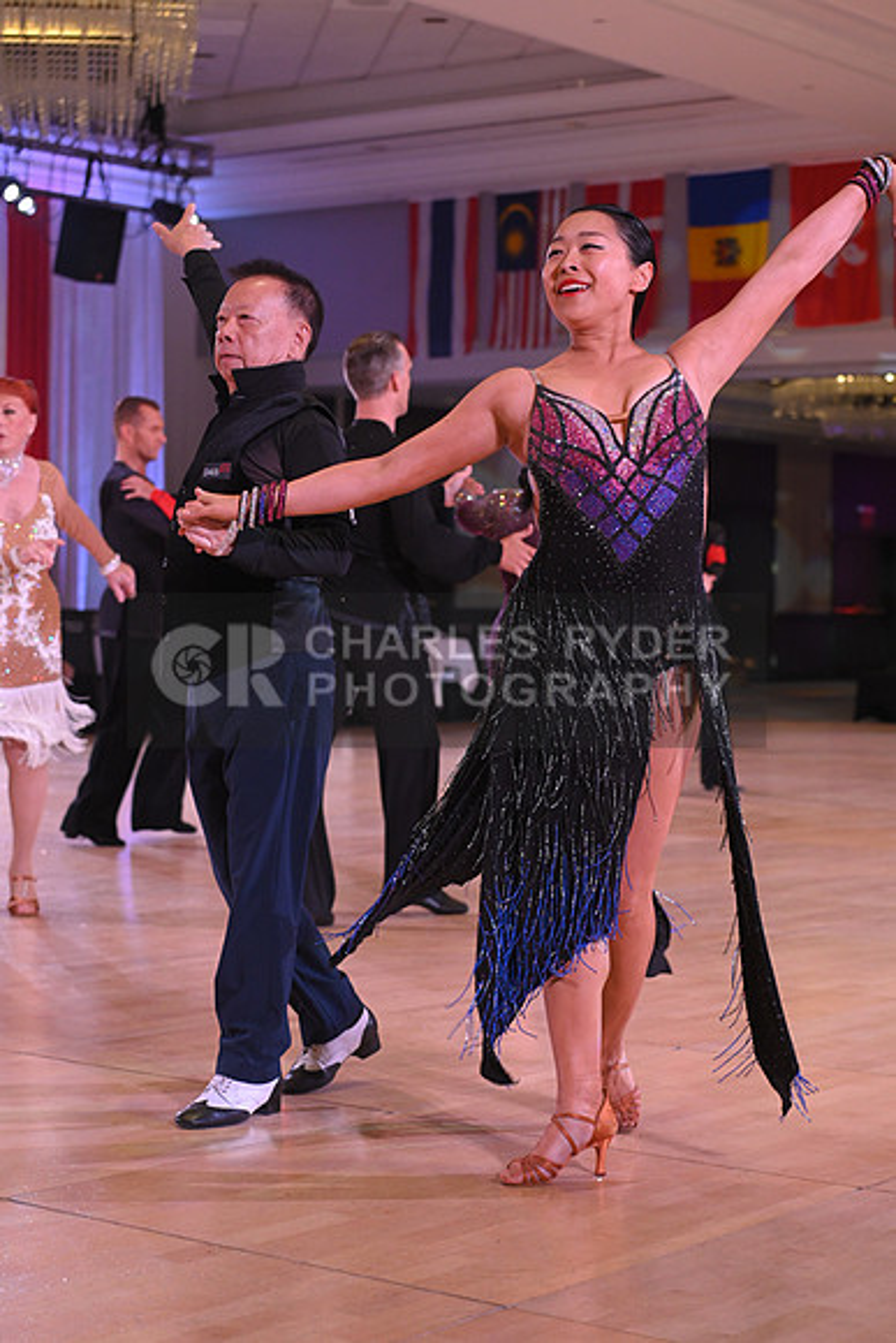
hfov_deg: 19.5
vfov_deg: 28.8
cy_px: 672
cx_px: 448
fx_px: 2612
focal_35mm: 70
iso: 2500
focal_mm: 70
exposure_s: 1/320
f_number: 5
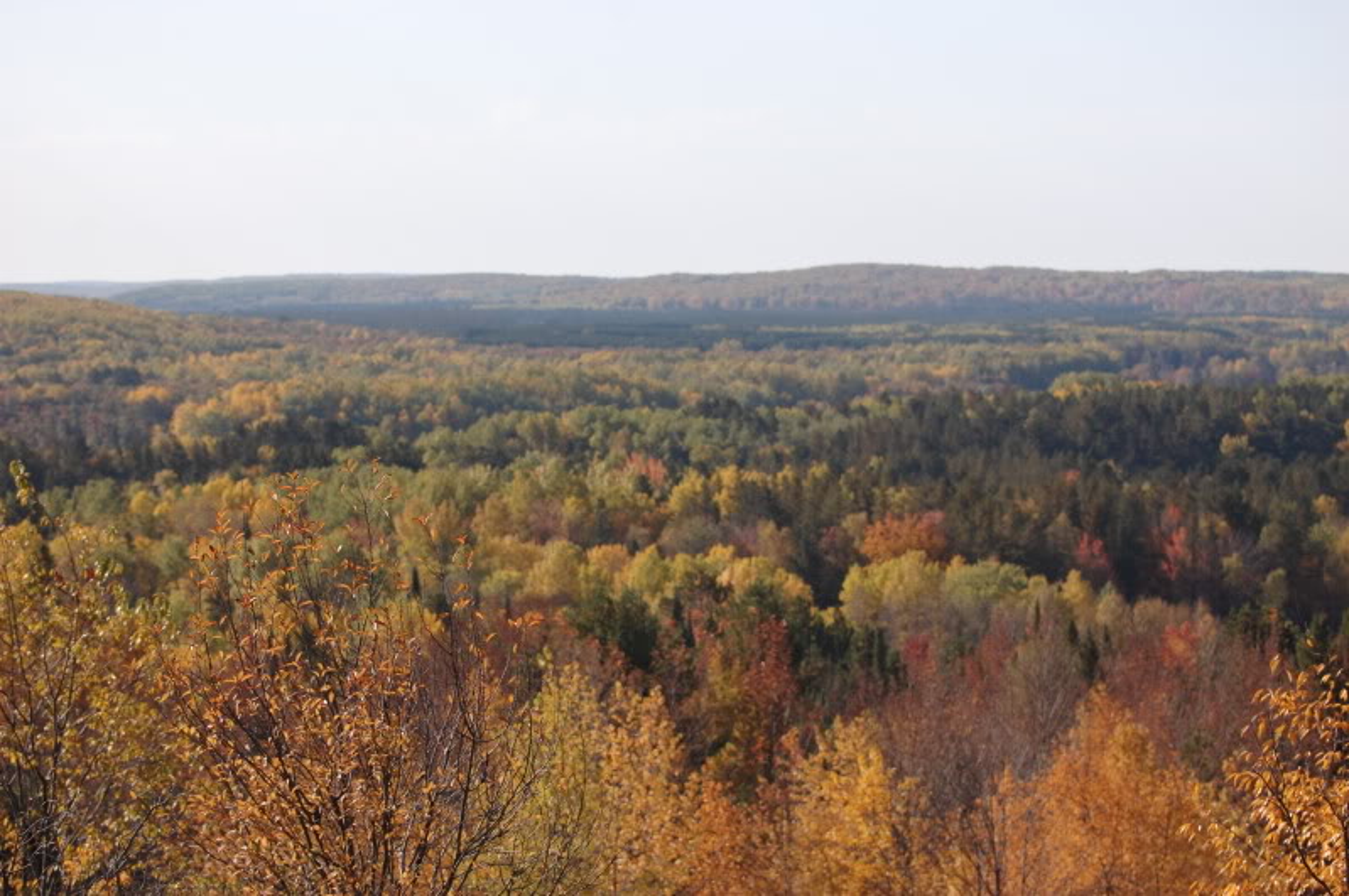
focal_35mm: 105
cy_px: 448
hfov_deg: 19.5
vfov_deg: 13.0
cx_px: 674
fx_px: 3930
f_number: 4.5
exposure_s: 1/500
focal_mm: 70
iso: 220
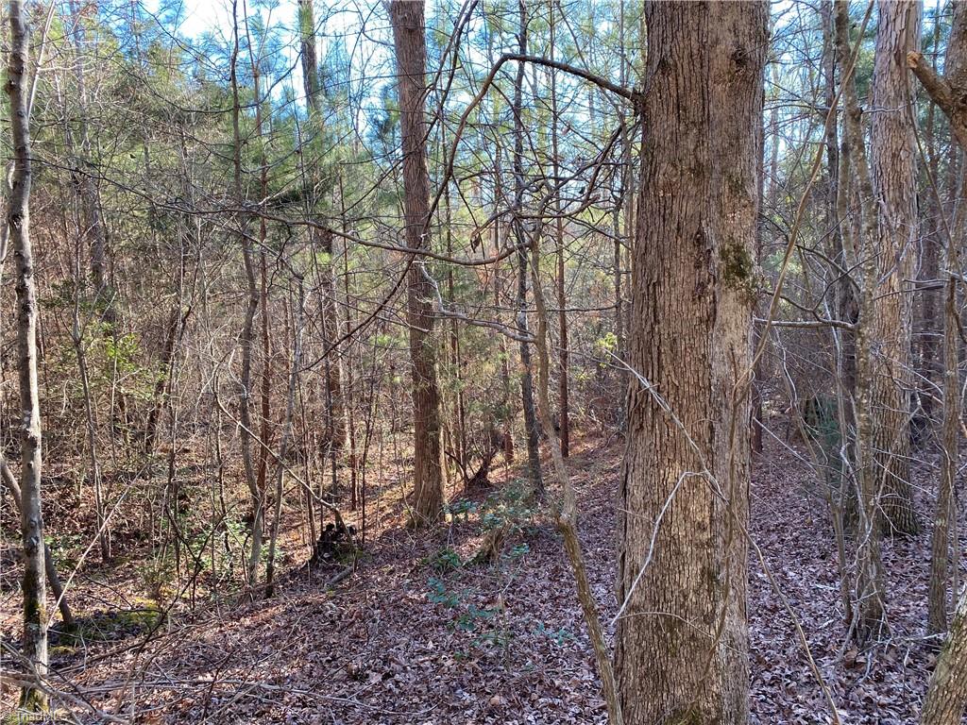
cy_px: 362
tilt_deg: -7.9
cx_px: 484
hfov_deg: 67.3
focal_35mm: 26
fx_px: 726
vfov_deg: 53.1
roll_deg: +3.0
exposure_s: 1/122
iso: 32
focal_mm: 4.25
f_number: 1.8
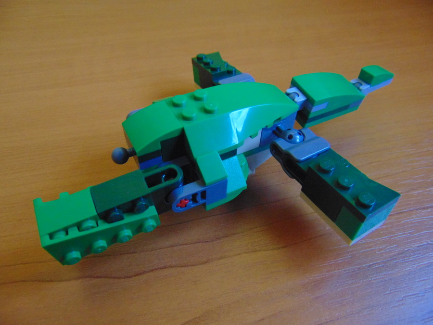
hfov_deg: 69.4
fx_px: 313
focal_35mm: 25
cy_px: 162
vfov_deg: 54.9
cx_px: 216
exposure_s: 1/13
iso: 400
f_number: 3
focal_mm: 4.5
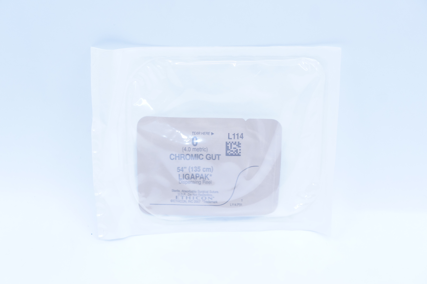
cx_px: 214
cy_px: 142
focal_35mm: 63
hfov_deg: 31.9
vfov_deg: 21.5
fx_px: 746
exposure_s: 1/125
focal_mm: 42
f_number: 5.6
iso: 800
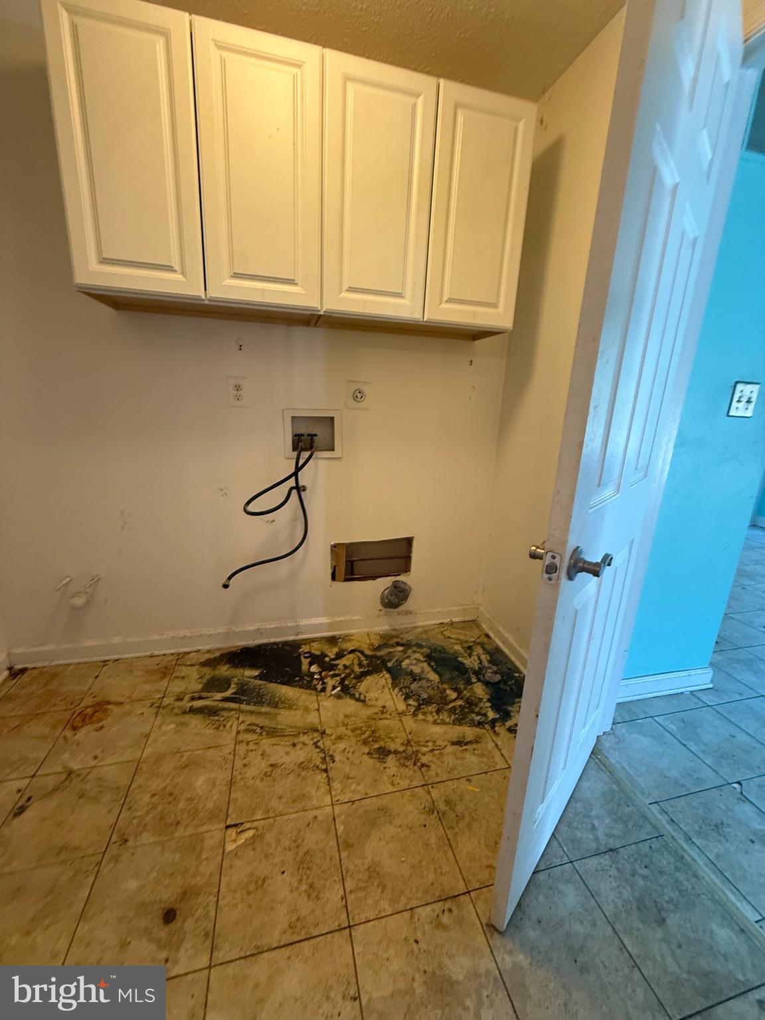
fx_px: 413
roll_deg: -2.4
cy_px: 510
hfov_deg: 85.7
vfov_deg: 102.1
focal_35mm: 14
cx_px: 382
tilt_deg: -15.3
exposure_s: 1/60
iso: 320
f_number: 2.2
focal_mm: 2.22
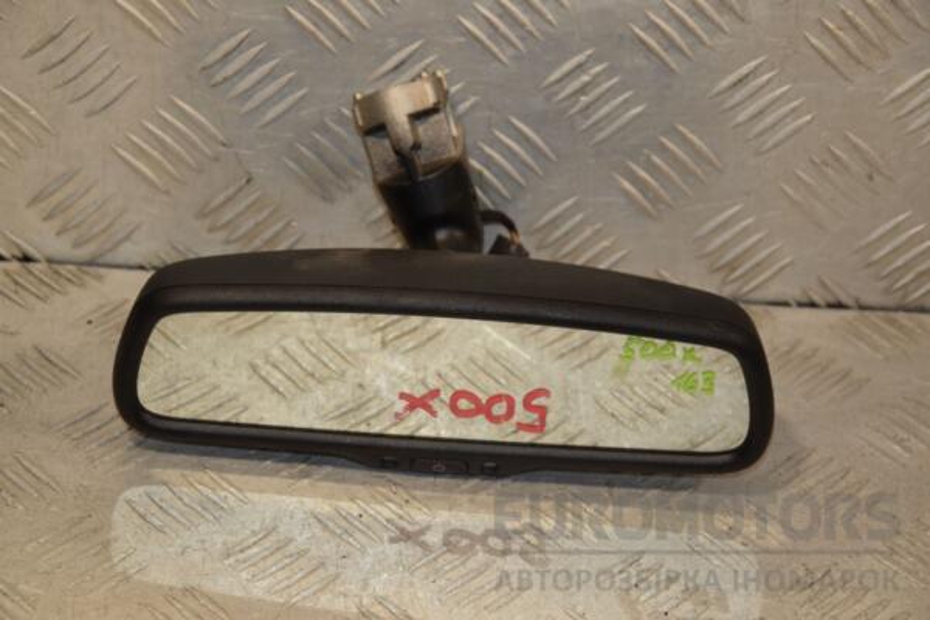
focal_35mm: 120
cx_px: 465
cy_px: 310
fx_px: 3100
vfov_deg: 11.4
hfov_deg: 17.1
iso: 800
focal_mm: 80
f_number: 6.3
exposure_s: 1/200
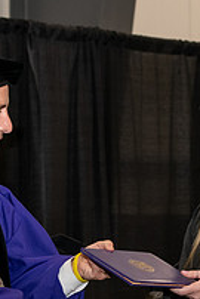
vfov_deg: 10.2
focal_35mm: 201
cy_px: 235
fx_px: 1672
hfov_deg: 6.8
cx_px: 133
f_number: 5.6
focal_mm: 70
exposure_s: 1/200
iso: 2000
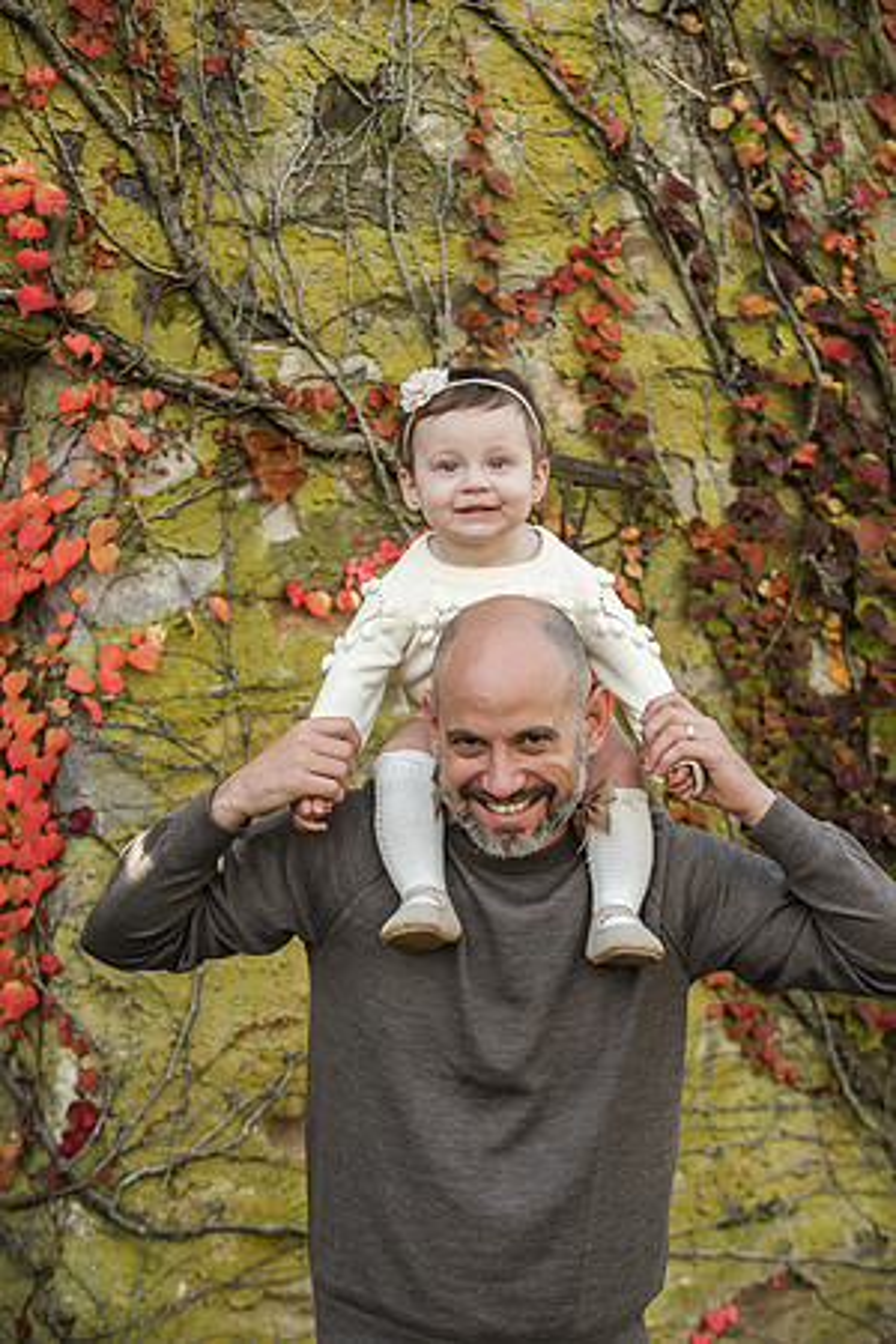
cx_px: 448
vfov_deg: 25.4
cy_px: 672
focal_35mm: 80
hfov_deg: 17.1
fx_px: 2986
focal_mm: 80
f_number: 5
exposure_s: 1/640
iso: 800
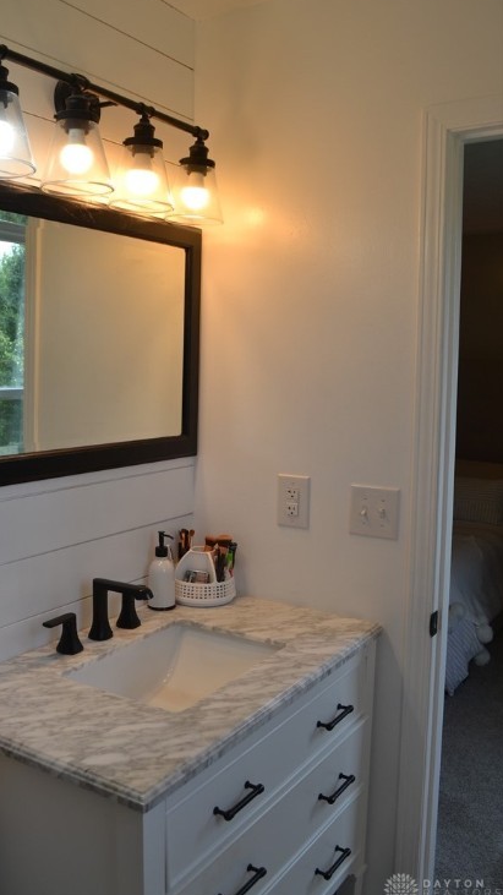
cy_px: 432
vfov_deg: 59.5
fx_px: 783
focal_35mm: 33
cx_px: 195
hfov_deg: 35.5
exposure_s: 1/100
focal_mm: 20
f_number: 6.3
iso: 100
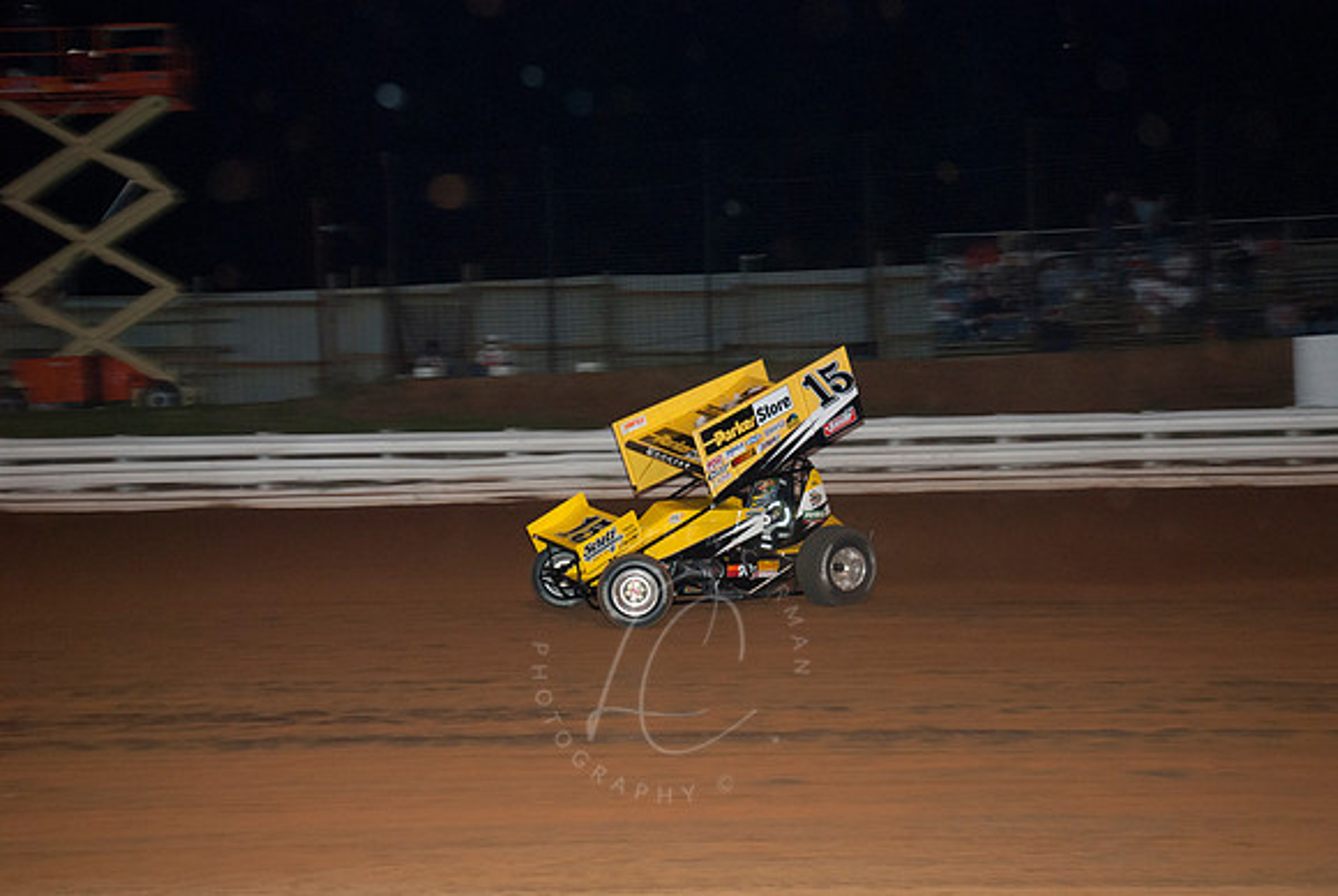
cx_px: 669
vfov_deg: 23.8
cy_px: 448
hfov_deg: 35.0
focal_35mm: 57
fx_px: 2121
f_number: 4.5
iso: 250
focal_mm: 38
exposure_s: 1/160
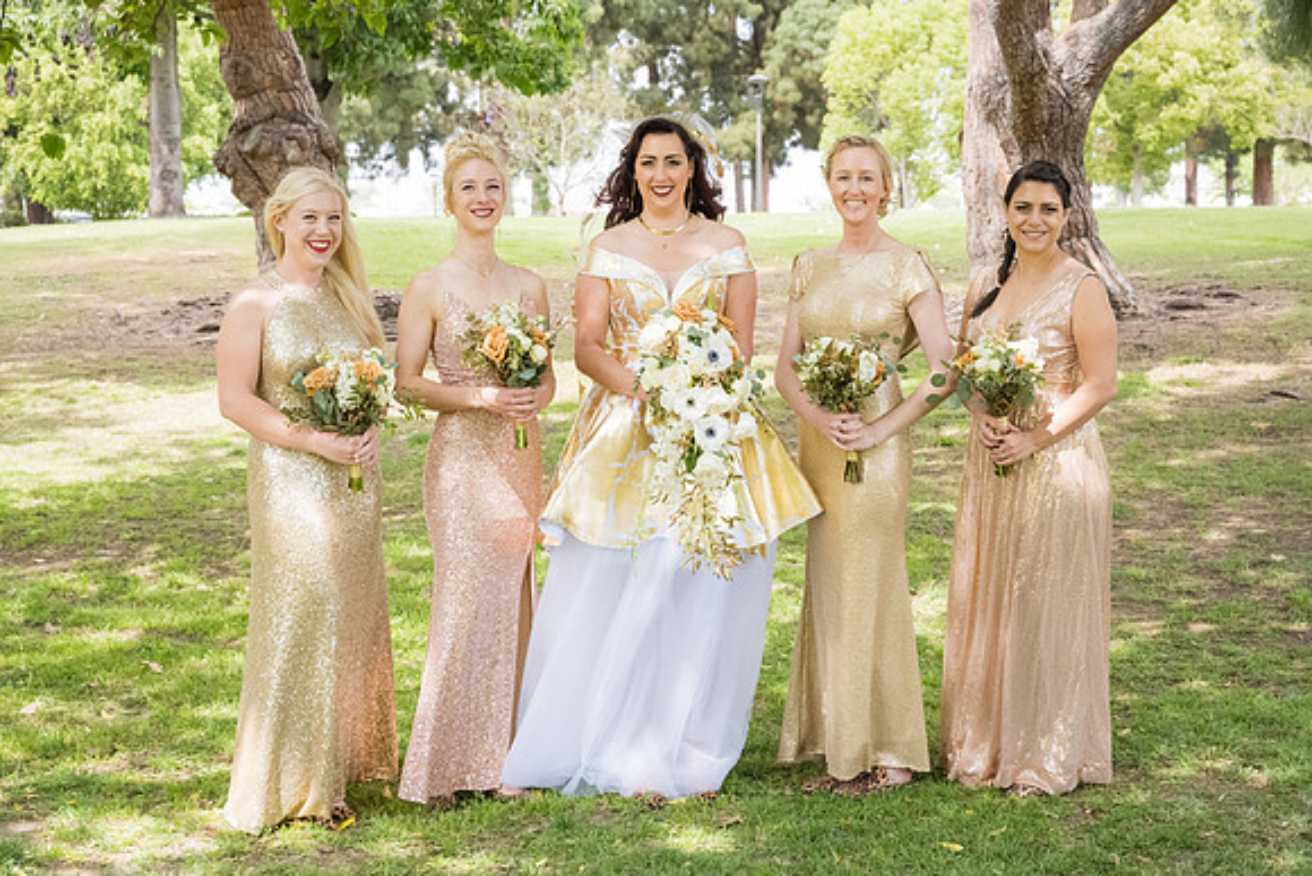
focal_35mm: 58
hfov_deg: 34.3
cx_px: 629
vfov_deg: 23.3
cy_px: 420
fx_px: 2124
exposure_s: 1/640
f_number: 6.3
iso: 1250
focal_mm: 56
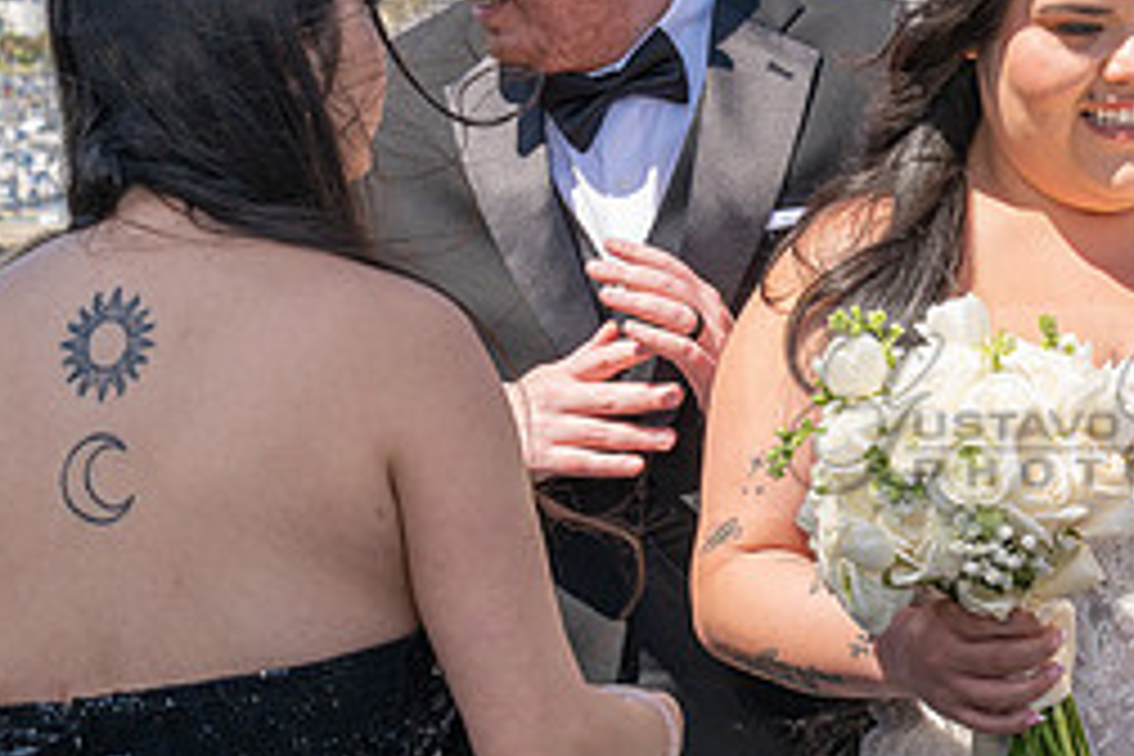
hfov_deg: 12.6
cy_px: 412
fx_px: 5071
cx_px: 1138
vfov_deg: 8.5
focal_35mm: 161
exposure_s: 1/200
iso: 200
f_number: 11
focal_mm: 70
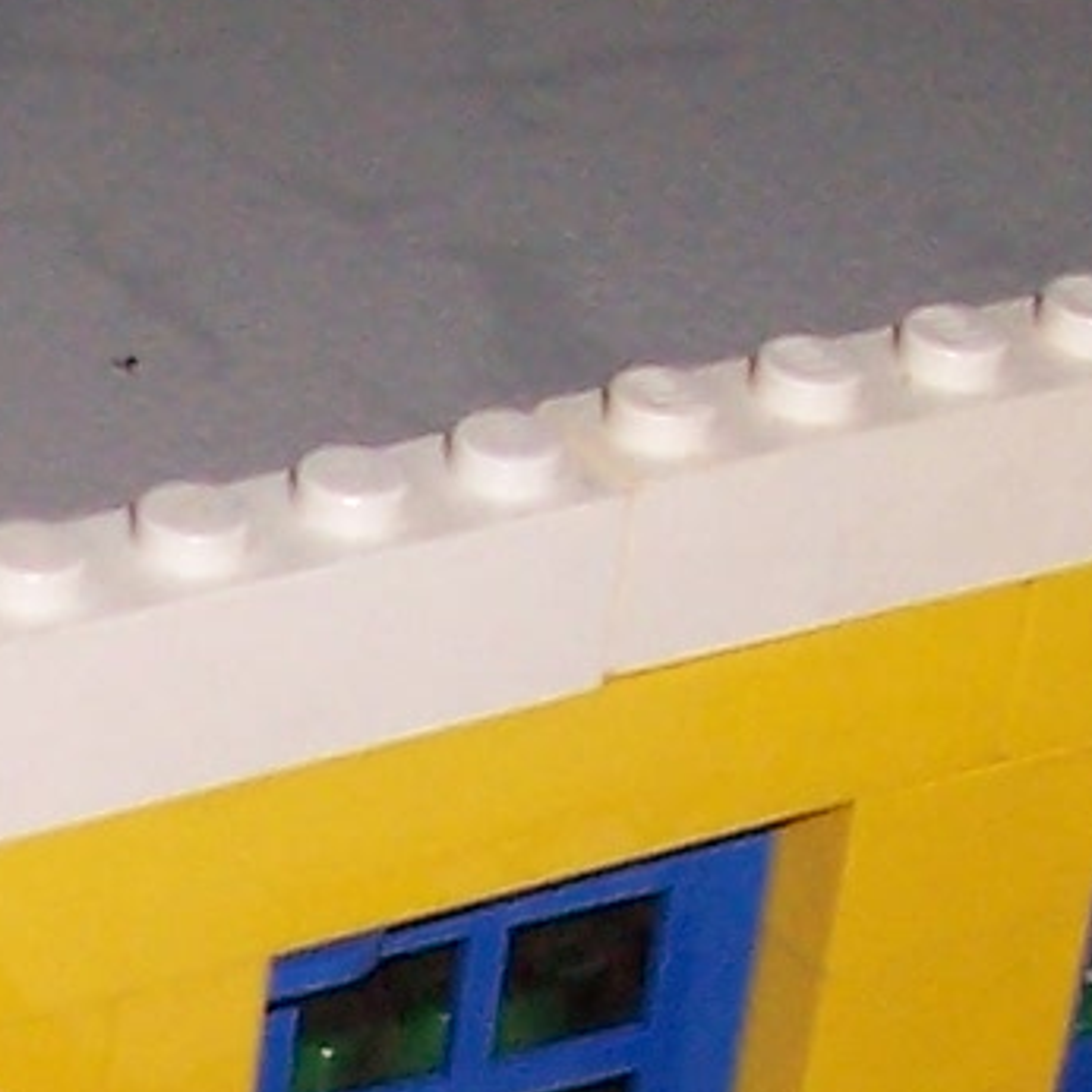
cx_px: -729
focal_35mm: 200
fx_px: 7138
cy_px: 2074
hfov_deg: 8.5
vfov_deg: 8.4
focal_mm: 5.6
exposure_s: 1/60
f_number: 2.7
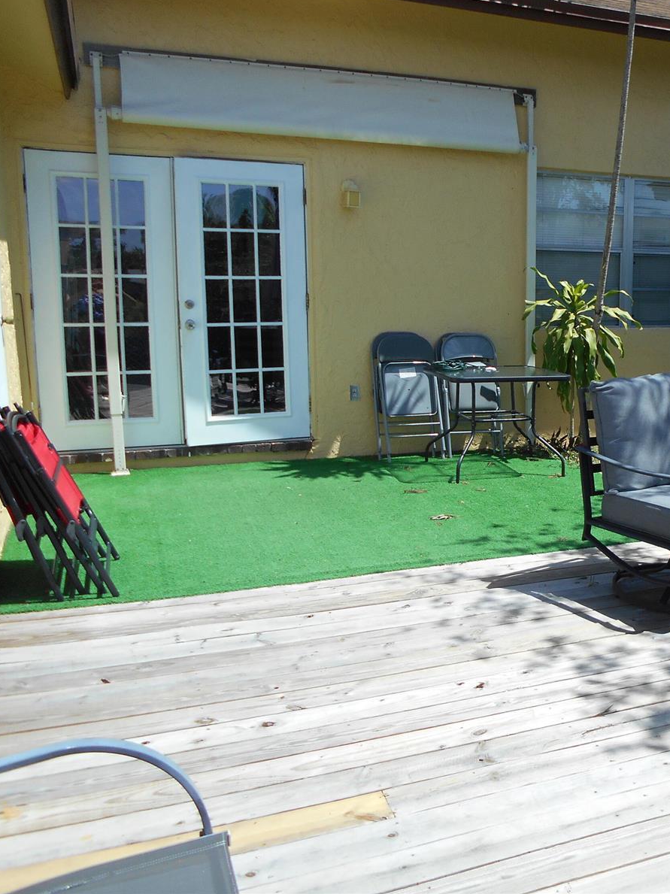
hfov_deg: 38.7
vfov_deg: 52.6
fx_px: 904
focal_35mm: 35
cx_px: 560
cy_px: 444
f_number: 3.2
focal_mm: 4.6
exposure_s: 1/1000
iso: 80
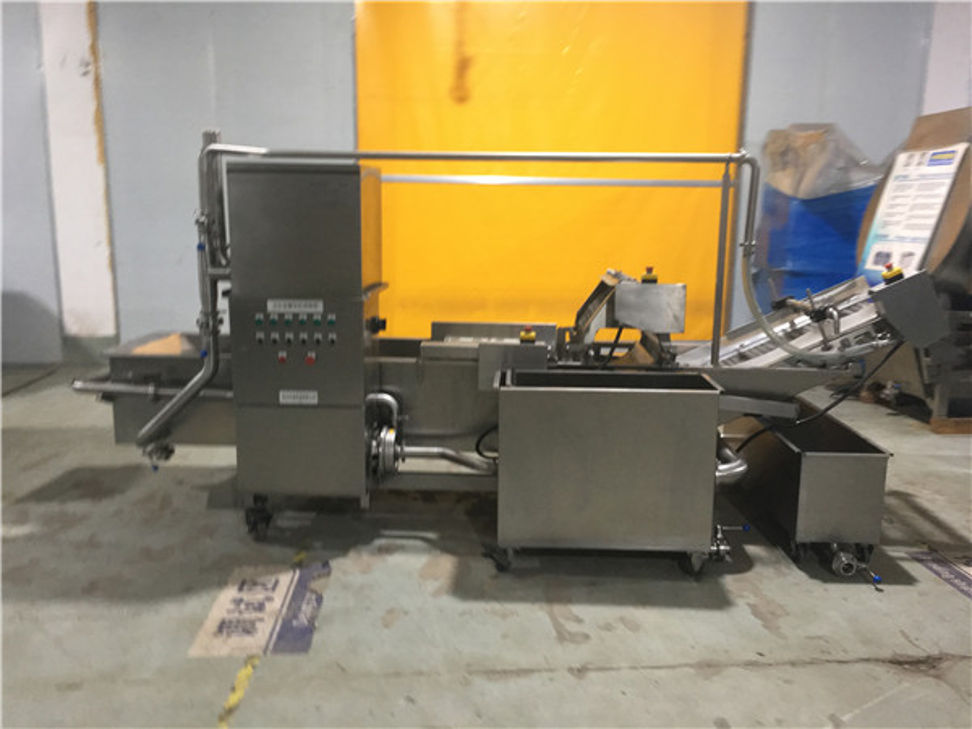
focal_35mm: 29
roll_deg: +1.1
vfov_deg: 48.2
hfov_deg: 61.7
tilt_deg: -11.2
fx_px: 814
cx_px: 486
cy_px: 364
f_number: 2.2
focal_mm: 4.15
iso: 200
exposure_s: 1/17
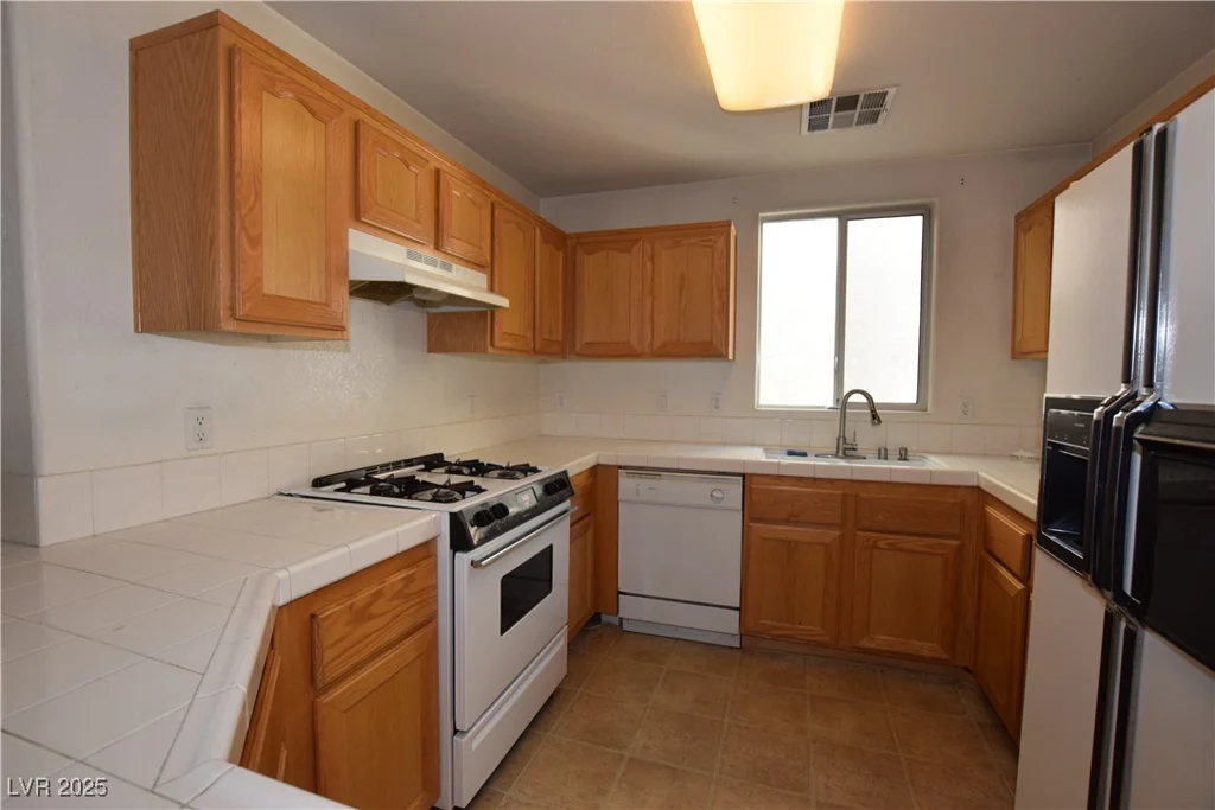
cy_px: 405
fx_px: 506
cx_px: 608
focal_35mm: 15
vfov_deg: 77.3
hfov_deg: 100.4
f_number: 5.6
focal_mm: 10
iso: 720
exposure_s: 1/125
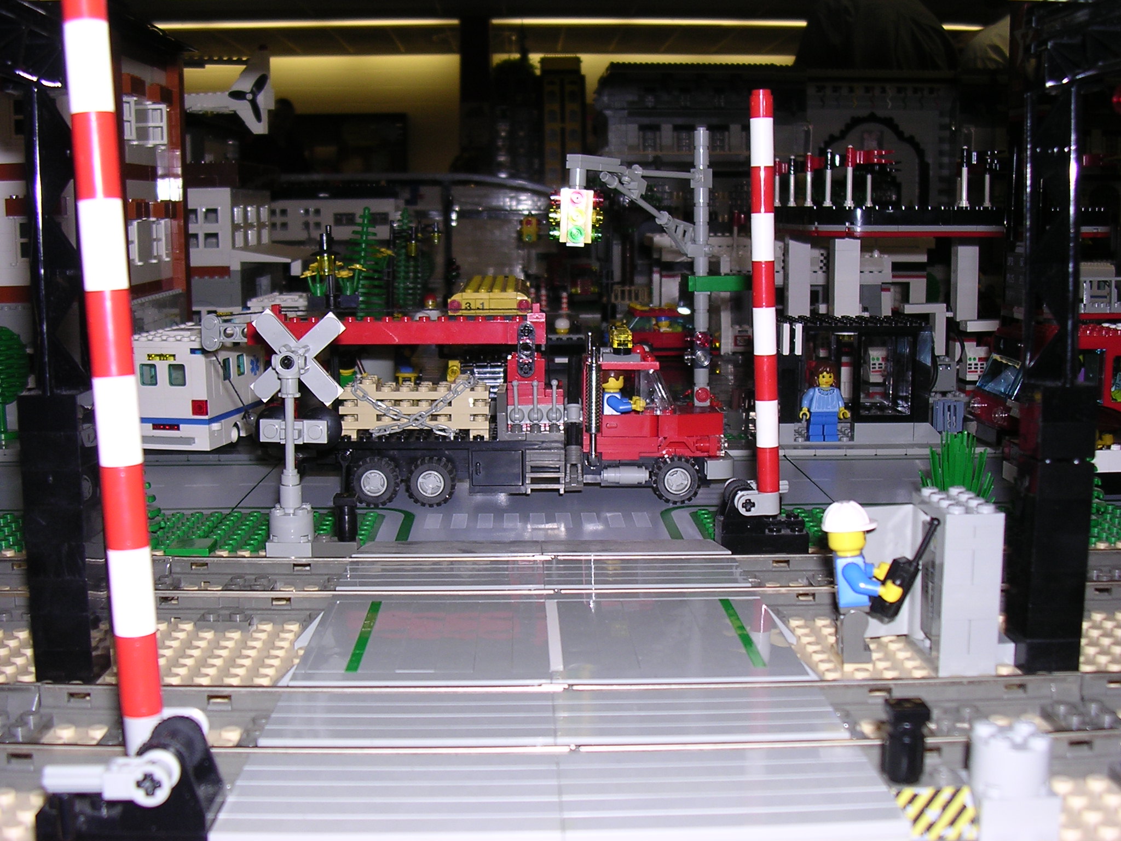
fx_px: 1328
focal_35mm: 41
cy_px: 420
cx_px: 560
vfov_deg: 35.1
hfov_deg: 45.8
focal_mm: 6.2
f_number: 2.9
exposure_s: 1/60.1
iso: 100
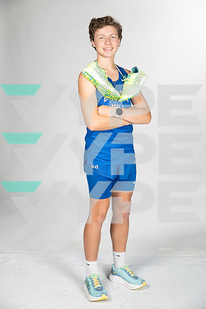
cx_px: 103
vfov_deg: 33.4
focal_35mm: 60
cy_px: 154
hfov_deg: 22.6
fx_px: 515
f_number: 7.1
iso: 250
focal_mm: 60
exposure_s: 1/400
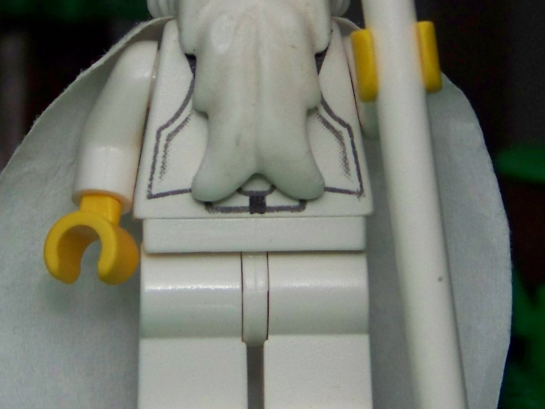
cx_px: 251
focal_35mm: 195
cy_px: 95
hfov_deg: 10.1
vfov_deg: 7.6
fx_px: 3070
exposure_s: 1/30
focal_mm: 13.2
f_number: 3.2
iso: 200
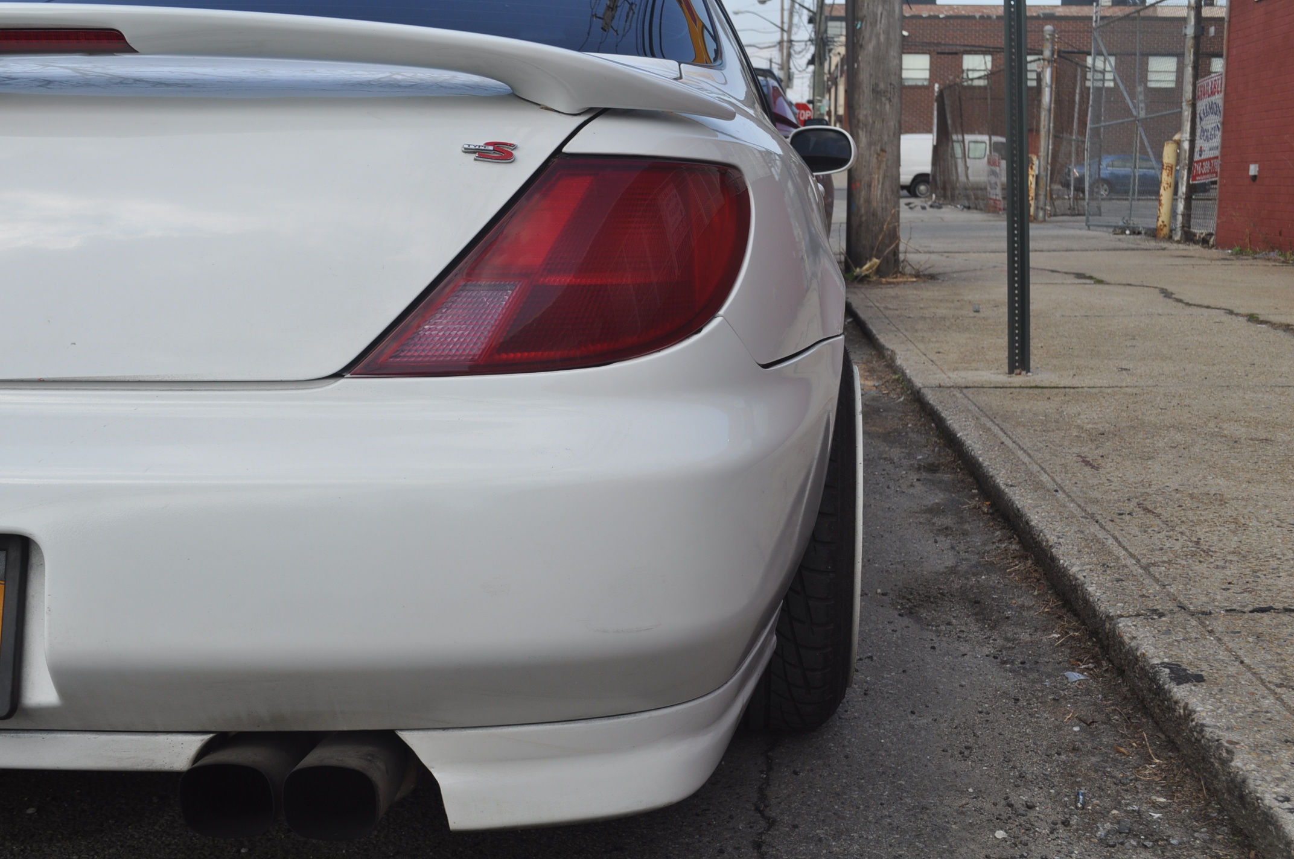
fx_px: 1508
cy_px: 430
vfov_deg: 31.8
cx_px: 647
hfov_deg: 46.4
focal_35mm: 42
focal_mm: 28
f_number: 8
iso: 200
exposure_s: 1/250
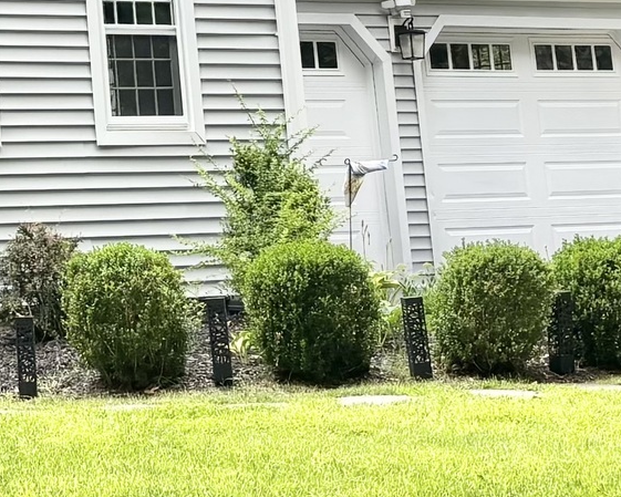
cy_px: -358
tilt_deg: +15.5
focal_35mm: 139
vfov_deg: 10.5
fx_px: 2555
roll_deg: +2.2
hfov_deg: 13.3
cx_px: -216
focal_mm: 5.96
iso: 50
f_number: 1.6
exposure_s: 1/736
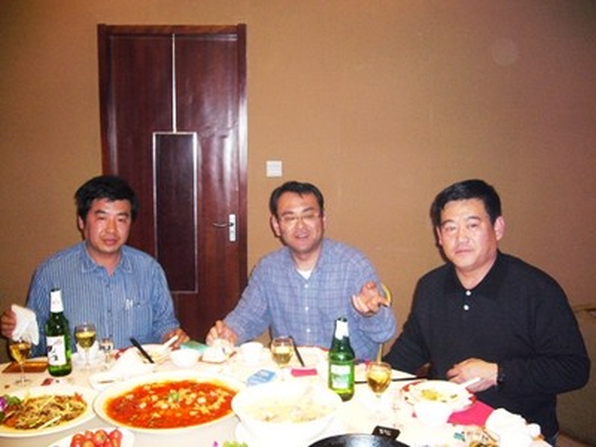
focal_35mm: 35
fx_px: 603
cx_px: 298
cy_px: 224
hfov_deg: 52.6
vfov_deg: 40.7
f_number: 2.8
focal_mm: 5.8
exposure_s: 1/60
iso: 320
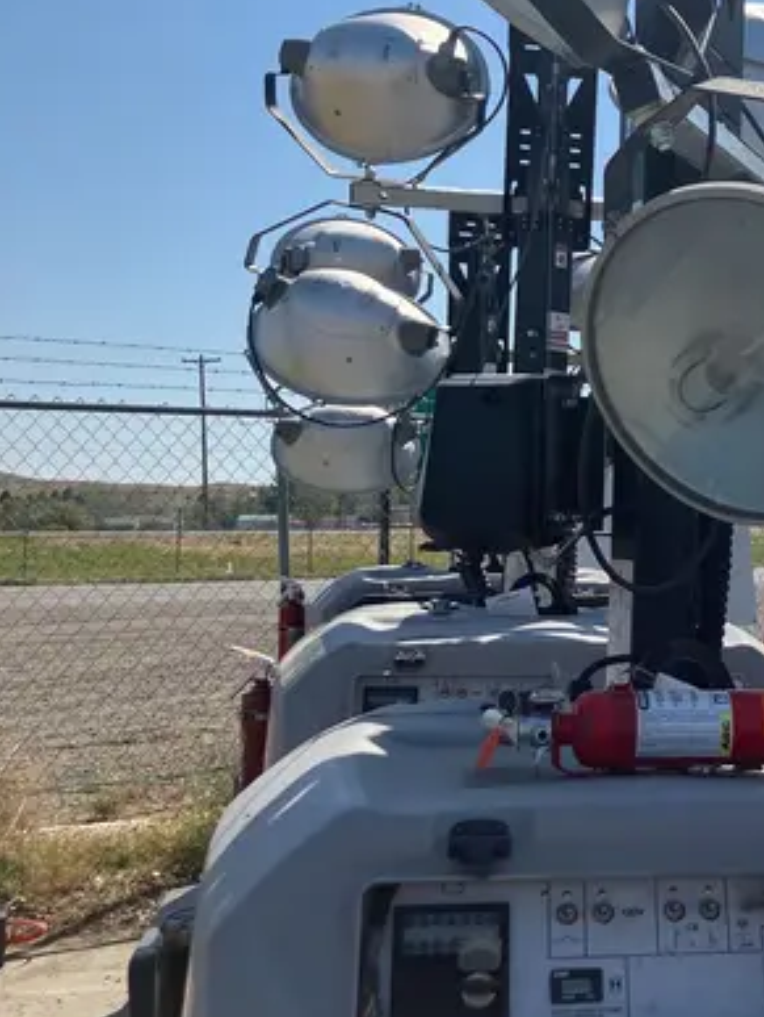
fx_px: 1557
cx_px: 717
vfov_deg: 36.1
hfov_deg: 26.5
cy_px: 448
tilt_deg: +5.0
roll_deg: +0.7
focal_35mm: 53
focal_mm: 3.99
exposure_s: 1/3040
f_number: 1.8
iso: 32
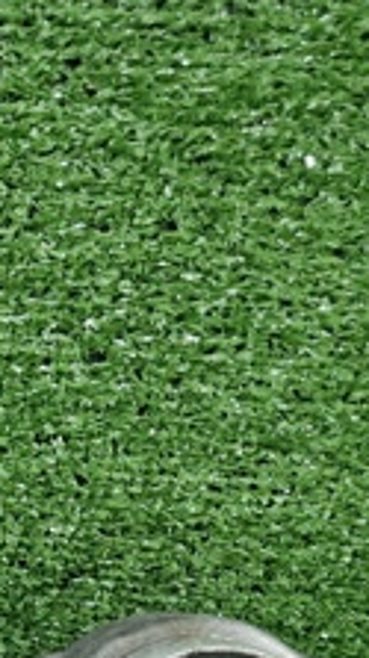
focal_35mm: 72
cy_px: 673
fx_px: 1256
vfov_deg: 27.5
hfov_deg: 13.9
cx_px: -396
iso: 100
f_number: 1.8
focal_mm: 5.4
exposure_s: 1/100
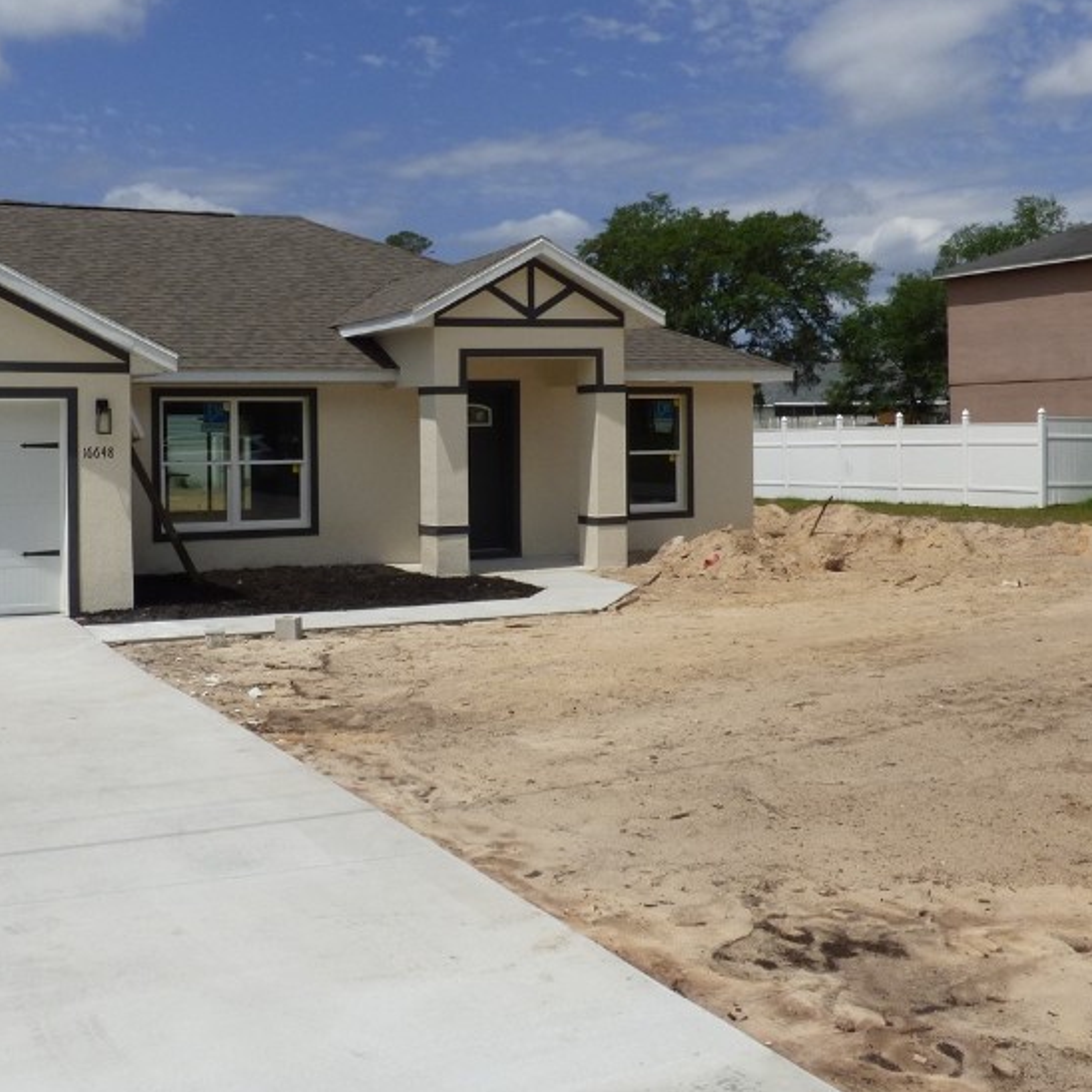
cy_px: 424
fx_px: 1356
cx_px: 363
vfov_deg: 43.6
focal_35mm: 38
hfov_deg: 43.2
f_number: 5
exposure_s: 1/1600
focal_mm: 3.99
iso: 100
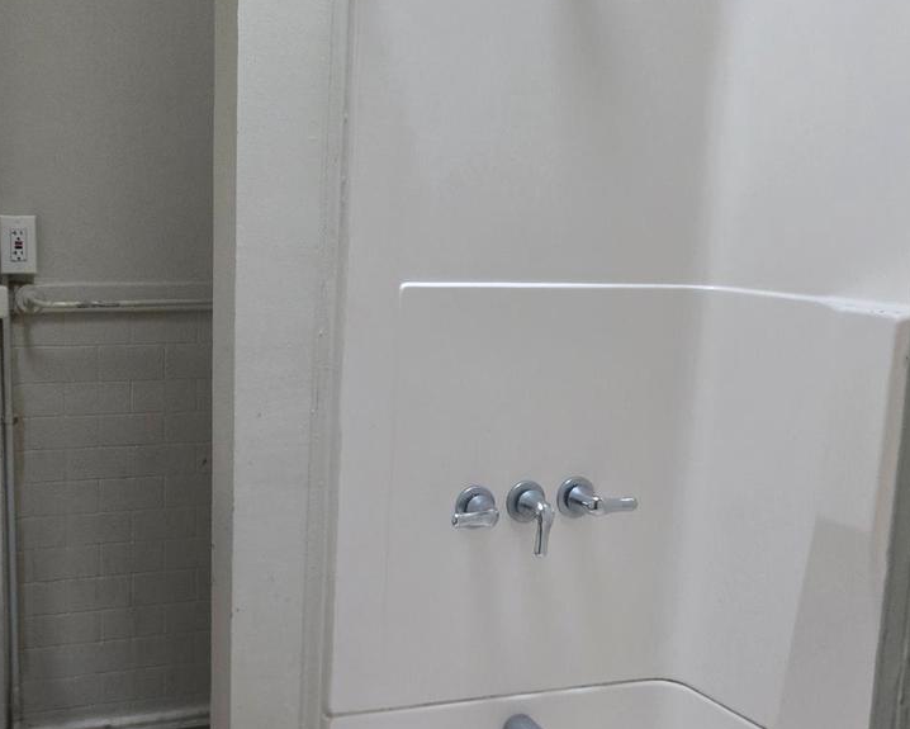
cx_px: 267
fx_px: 1293
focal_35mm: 48
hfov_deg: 38.1
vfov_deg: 31.4
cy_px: 430
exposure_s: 1/120
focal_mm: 5.4
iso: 800
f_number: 1.8
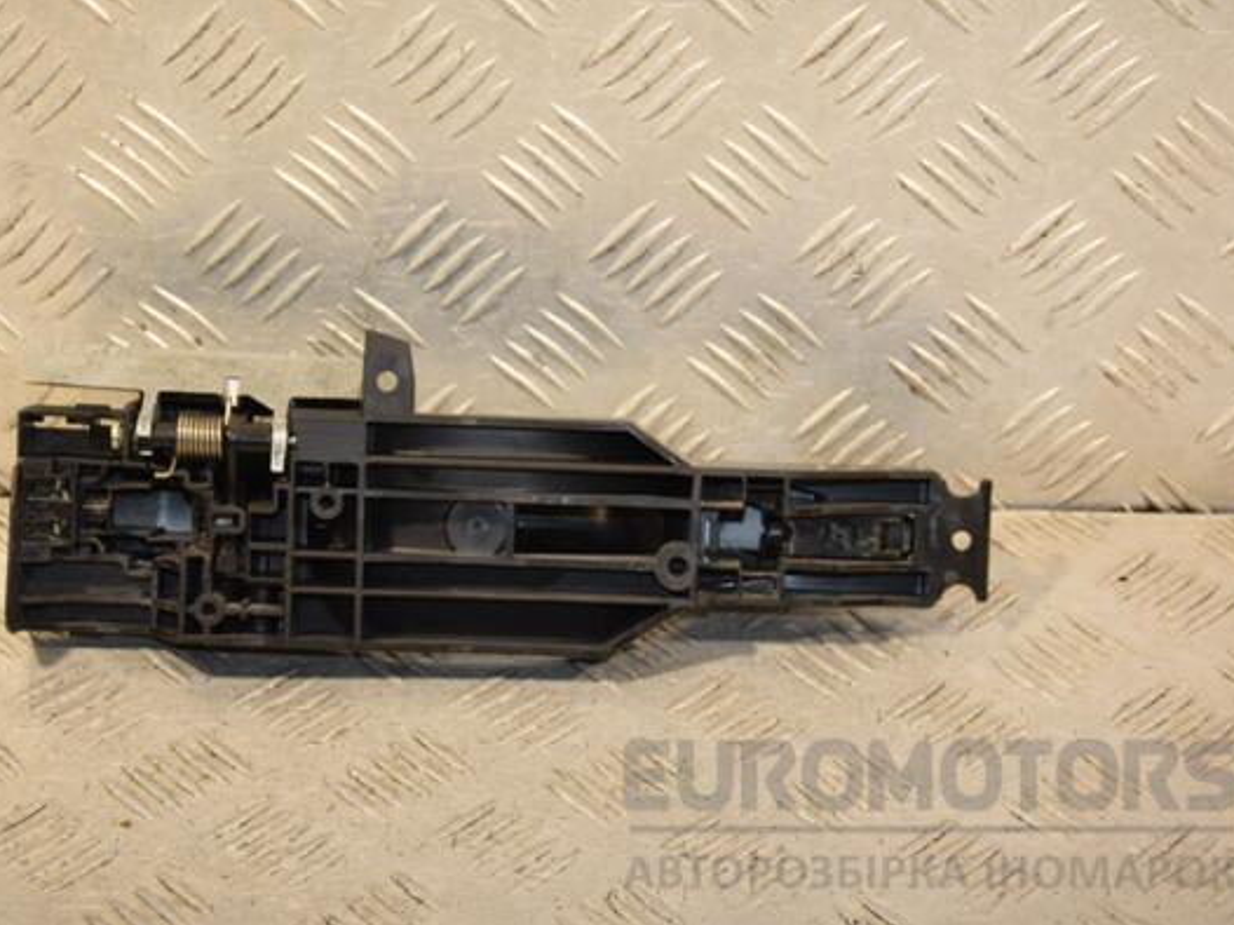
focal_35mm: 102
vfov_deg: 14.5
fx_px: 3634
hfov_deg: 19.3
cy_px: 462
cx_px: 579
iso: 800
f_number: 5.3
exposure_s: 1/200
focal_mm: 62
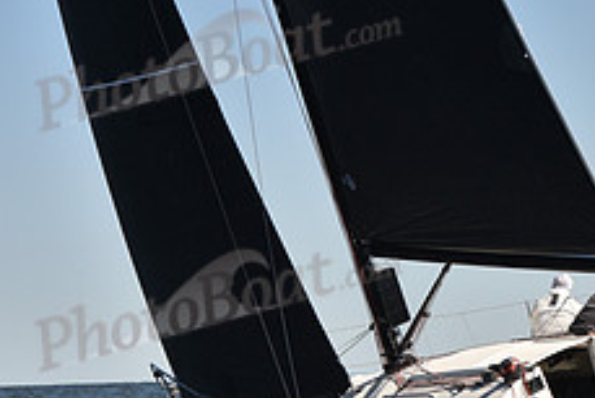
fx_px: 2927
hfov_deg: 11.5
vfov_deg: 7.7
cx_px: 538
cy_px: 402
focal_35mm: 177
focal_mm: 70
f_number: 3.5
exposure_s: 1/1600
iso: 250
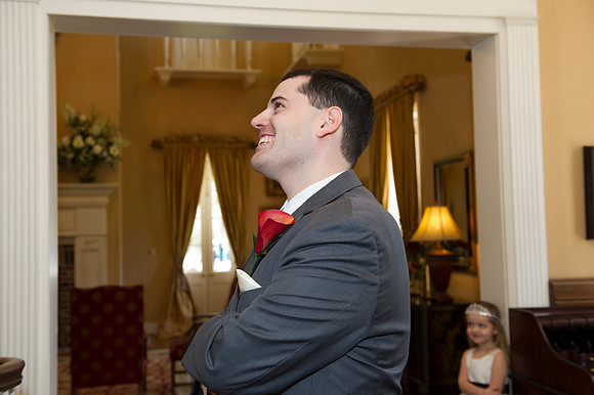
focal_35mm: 42
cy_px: 198
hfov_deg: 46.4
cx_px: 297
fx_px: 693
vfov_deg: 31.9
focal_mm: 42
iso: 1000
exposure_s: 1/100
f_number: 5
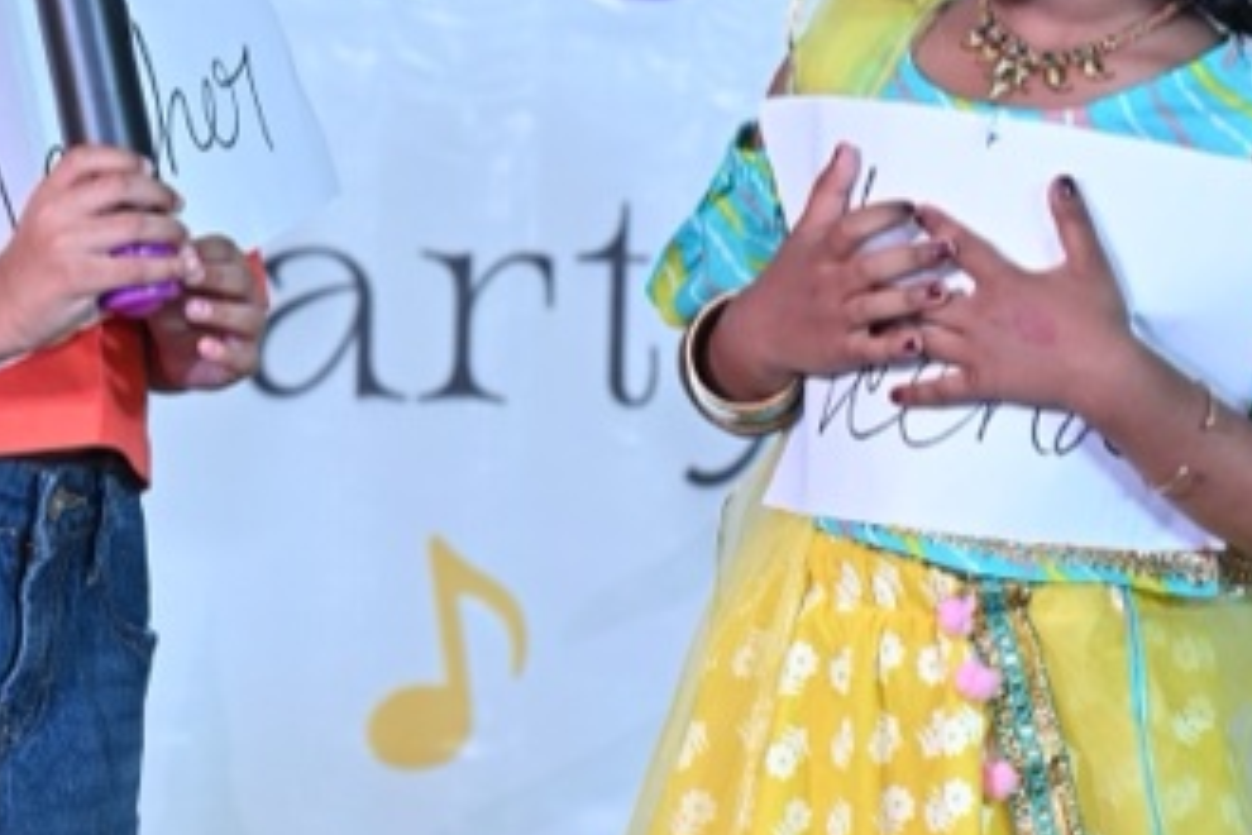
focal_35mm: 300
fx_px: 10433
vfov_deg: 4.6
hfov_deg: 6.9
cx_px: 159
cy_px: 23
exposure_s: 1/160
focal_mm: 99
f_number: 4
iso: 250
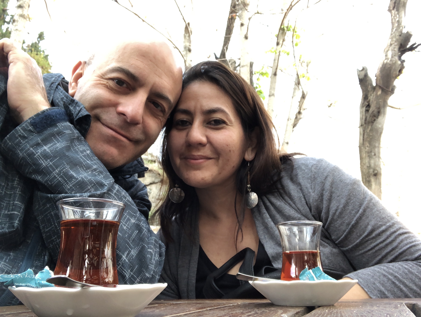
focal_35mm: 32
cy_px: 158
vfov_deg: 44.2
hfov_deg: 56.8
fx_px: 389
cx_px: 210
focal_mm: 2.87
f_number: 2.2
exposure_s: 1/120
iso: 64
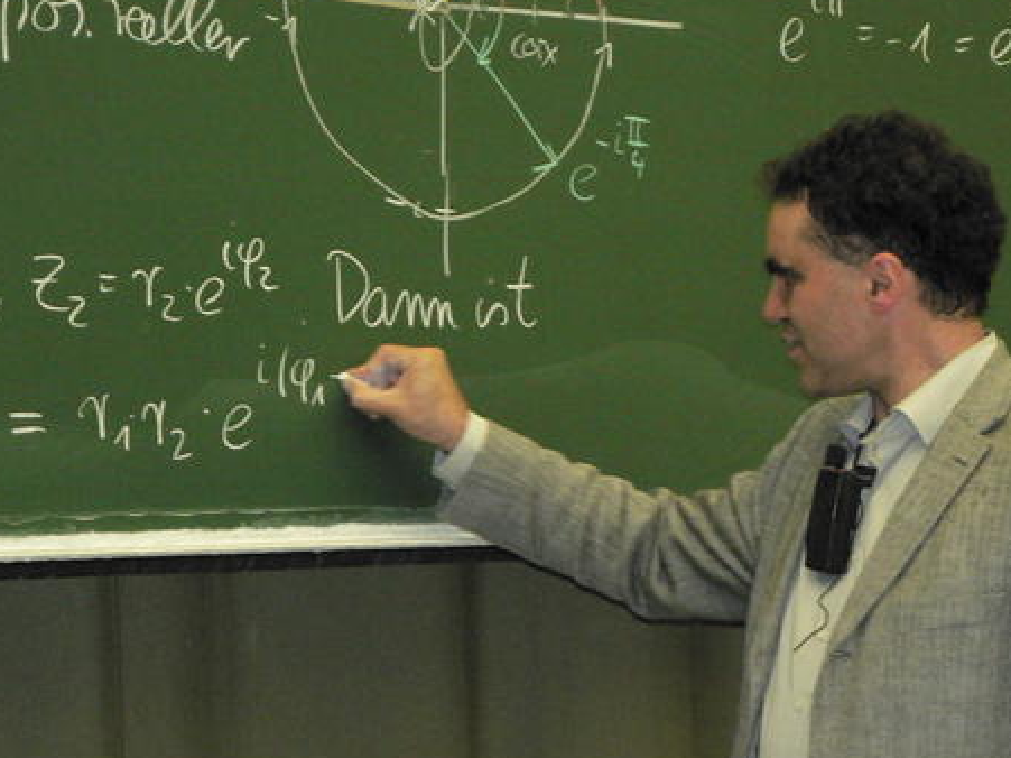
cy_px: 435
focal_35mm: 209
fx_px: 6102
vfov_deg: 7.1
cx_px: 551
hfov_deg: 9.5
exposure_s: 1/60
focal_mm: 26.2
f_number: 3.3
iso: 400
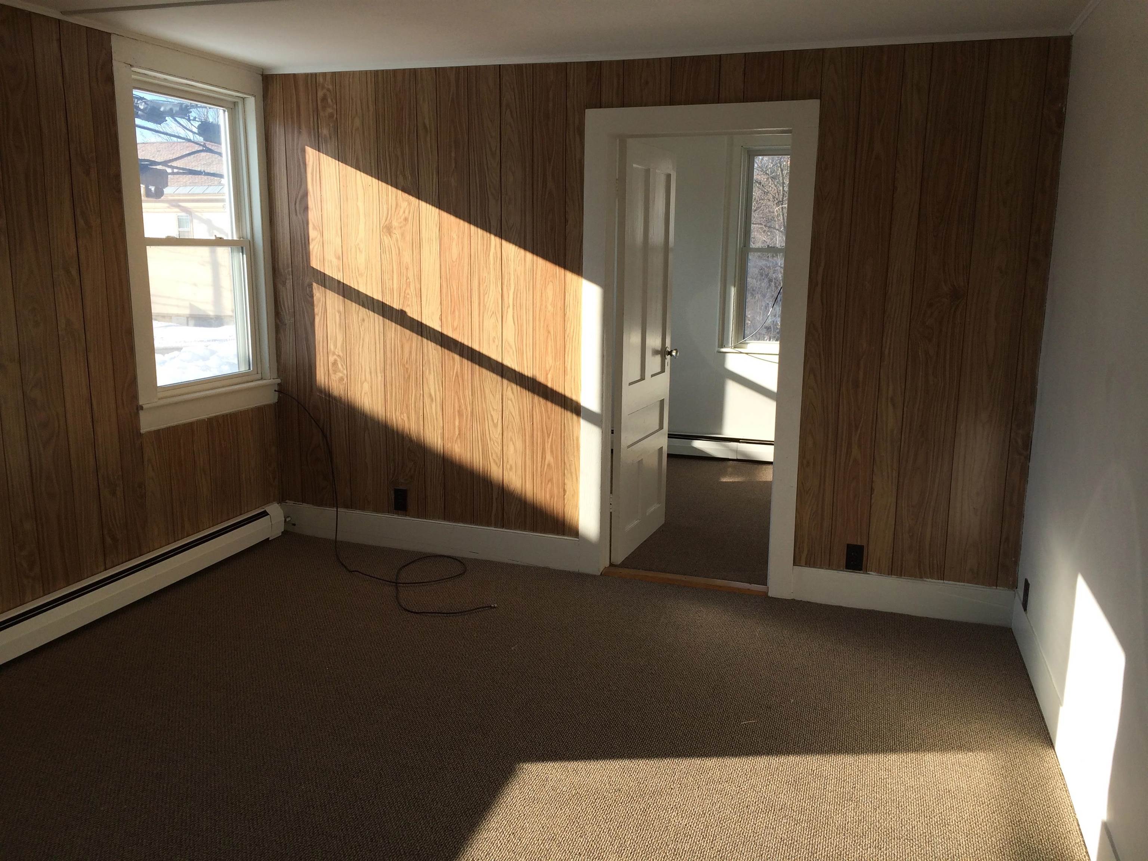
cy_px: 430
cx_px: 574
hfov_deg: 61.7
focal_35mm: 29
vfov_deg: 48.2
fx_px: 962
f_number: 2.2
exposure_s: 1/494
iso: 32
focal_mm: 4.15
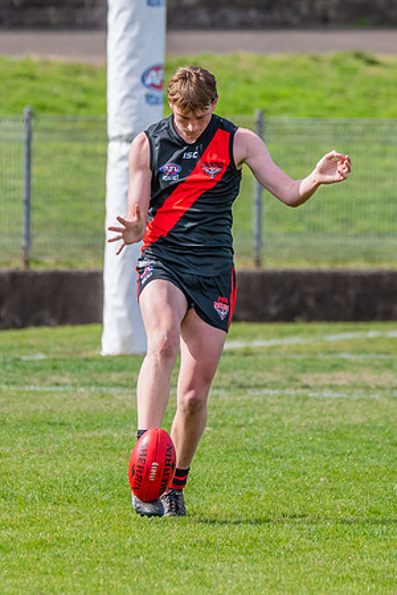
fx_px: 13085
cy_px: 293
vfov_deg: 2.6
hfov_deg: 1.7
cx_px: 181
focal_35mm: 791
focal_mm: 400
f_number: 7.1
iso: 800
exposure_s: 1/1600
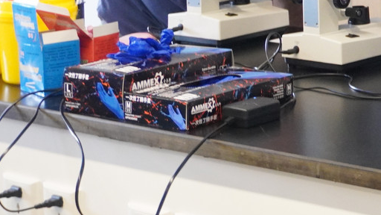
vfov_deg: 8.8
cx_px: 504
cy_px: -149
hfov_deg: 15.4
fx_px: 1340
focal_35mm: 133
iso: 2500
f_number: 4.5
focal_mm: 27
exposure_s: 1/125
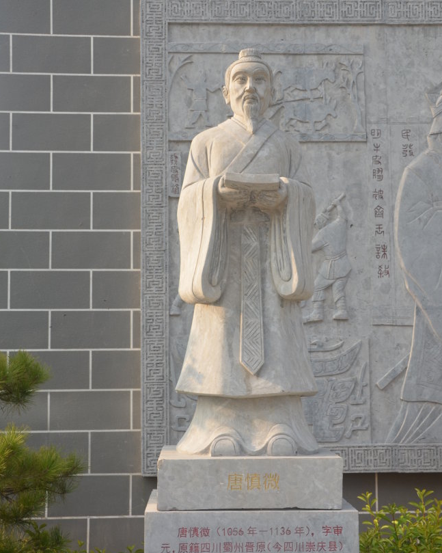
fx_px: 769
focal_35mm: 47
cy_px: 312
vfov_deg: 39.5
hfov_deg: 32.1
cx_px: 232
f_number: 8
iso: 200
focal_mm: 26
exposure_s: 1/200
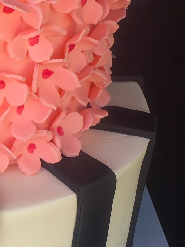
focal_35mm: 112
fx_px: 798
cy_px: 110
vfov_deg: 17.6
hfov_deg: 12.8
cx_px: -59
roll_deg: -1.4
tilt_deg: -26.8
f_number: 2.2
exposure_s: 1/125
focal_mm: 4.15
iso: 25
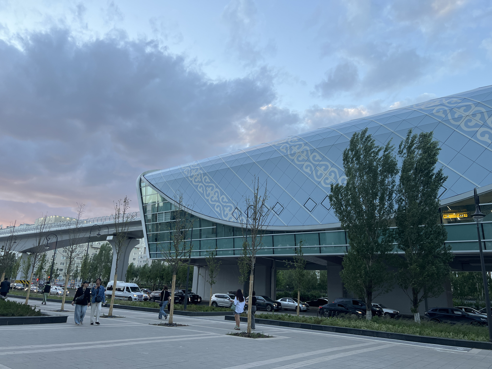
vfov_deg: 53.1
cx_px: 246
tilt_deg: +16.0
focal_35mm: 26
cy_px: 184
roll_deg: -2.7
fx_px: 370
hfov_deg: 67.3
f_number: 1.5
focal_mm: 5.7
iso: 40
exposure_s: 1/277
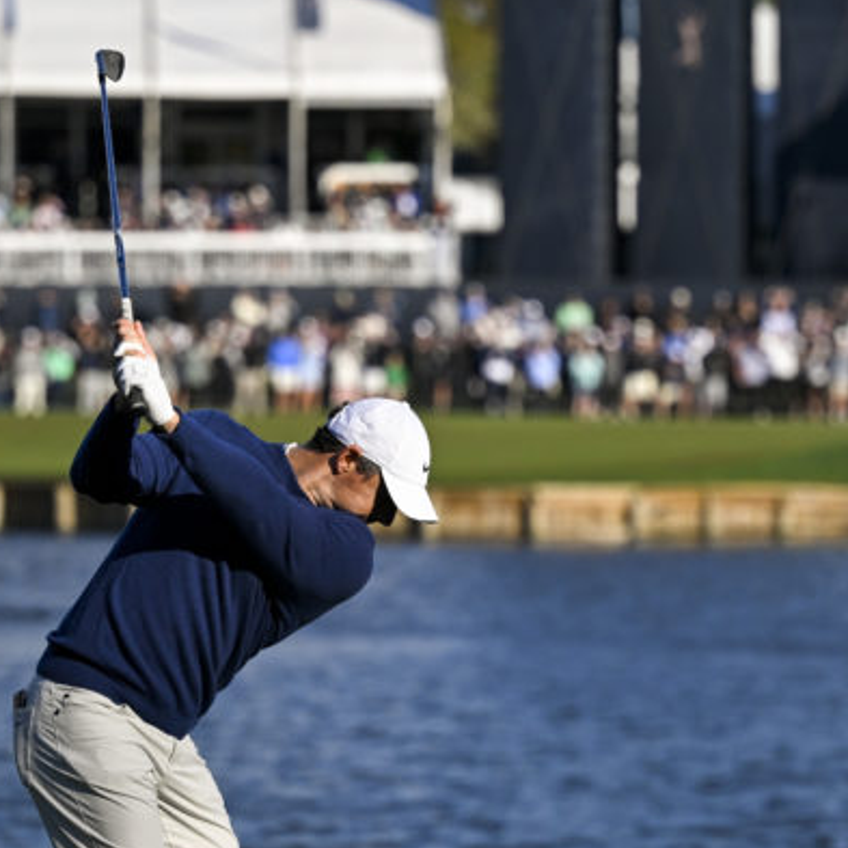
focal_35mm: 296
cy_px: 535
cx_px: 509
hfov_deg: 5.9
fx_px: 8204
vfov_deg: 5.9
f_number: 2.8
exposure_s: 1/10000
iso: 400
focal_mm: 120
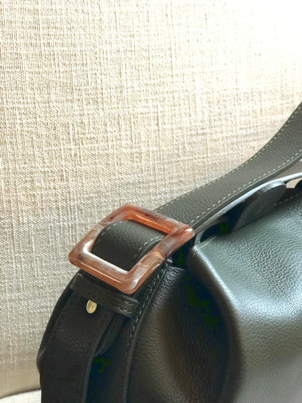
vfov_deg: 33.8
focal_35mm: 57
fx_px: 663
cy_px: 202
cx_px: 151
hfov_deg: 25.7
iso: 1000
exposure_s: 1/33
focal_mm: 6.6
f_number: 2.8
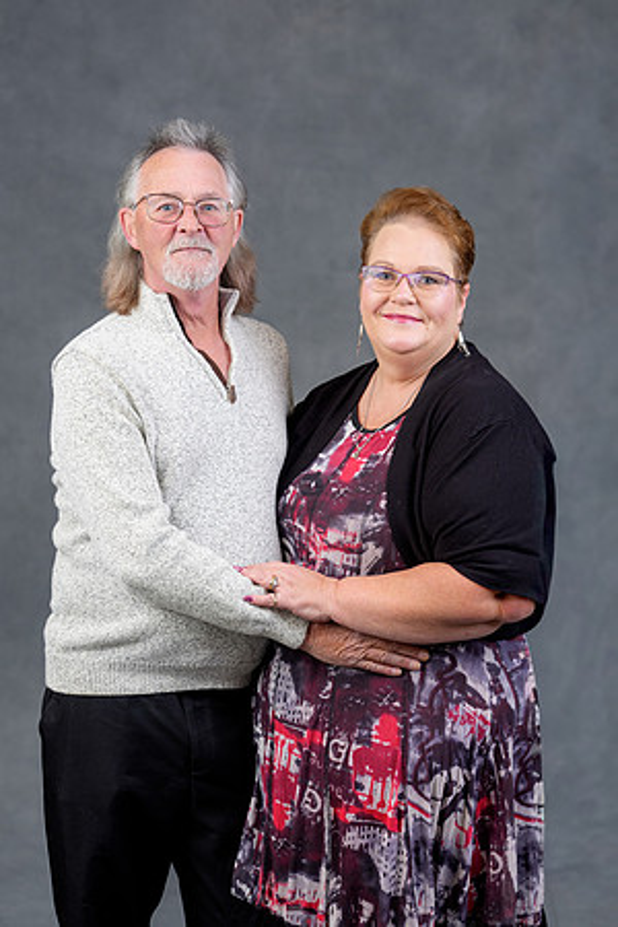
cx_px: 309
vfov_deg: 25.7
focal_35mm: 79
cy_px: 464
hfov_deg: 17.3
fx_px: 2034
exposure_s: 1/160
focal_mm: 79
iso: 160
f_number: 4
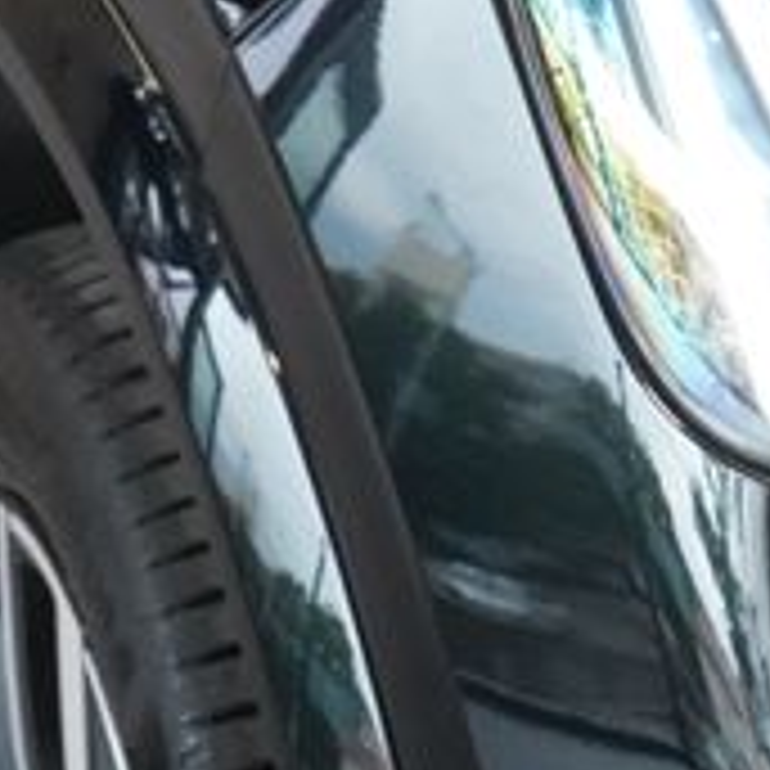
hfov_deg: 4.8
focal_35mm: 357
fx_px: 8984
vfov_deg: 4.9
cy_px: 88
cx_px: 1405
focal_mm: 70
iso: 6400
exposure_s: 1/160
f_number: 5.6
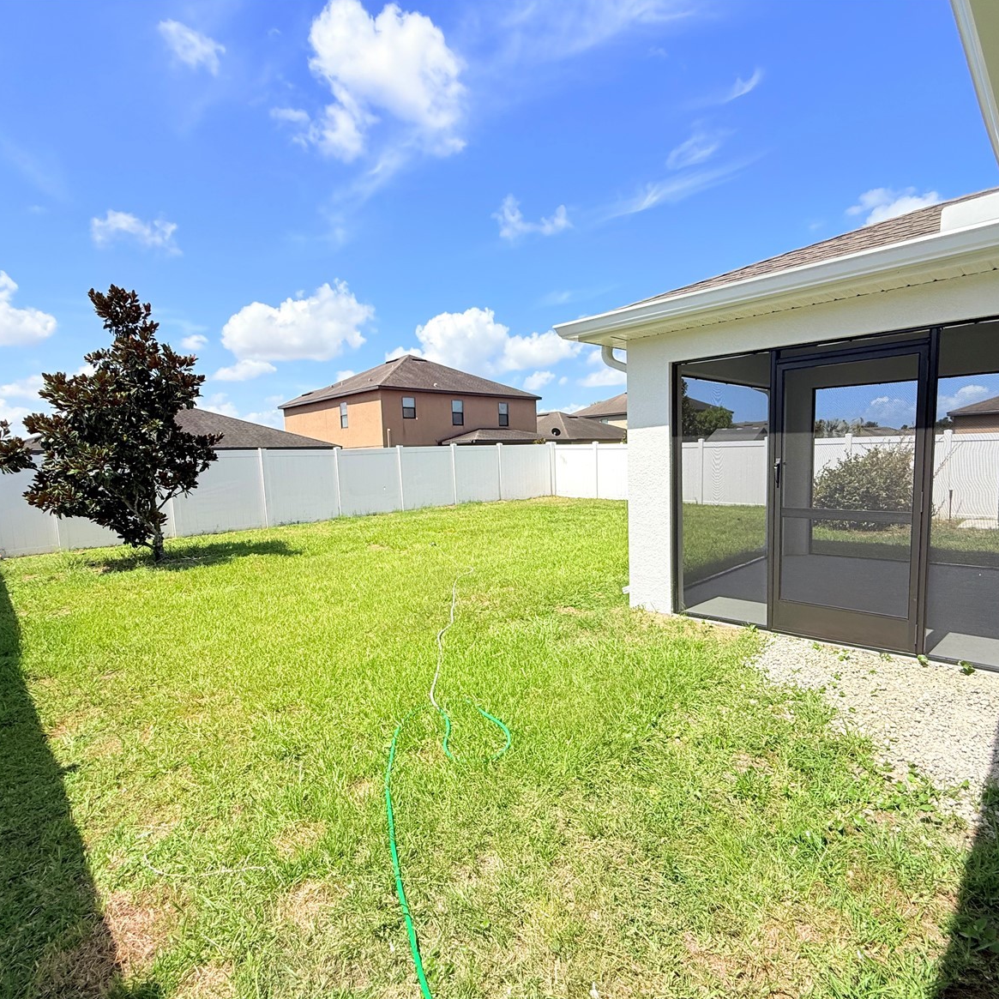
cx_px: 513
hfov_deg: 83.9
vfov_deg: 84.0
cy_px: 510
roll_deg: +1.8
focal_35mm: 17
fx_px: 555
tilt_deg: -5.3
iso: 50
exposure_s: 1/2611
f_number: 2.2
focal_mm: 2.22
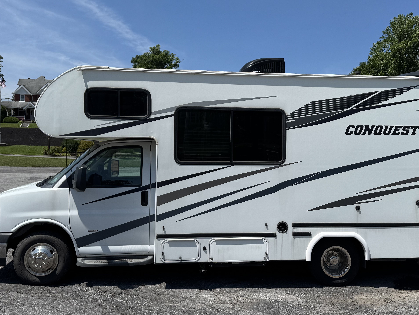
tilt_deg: +1.1
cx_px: 236
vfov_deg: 39.6
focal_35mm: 36
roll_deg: -1.1
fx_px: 436
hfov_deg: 51.2
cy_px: 141
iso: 80
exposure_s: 1/6410
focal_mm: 6.76
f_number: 1.78
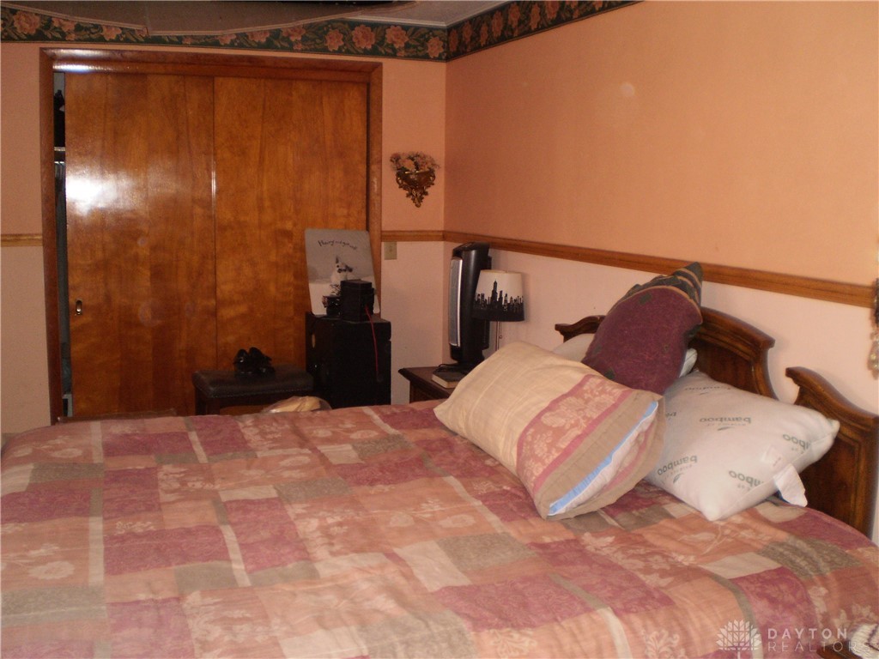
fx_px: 914
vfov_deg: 39.7
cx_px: 440
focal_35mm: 36
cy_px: 330
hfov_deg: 51.4
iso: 160
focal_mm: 6.3
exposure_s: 1/30
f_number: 3.1
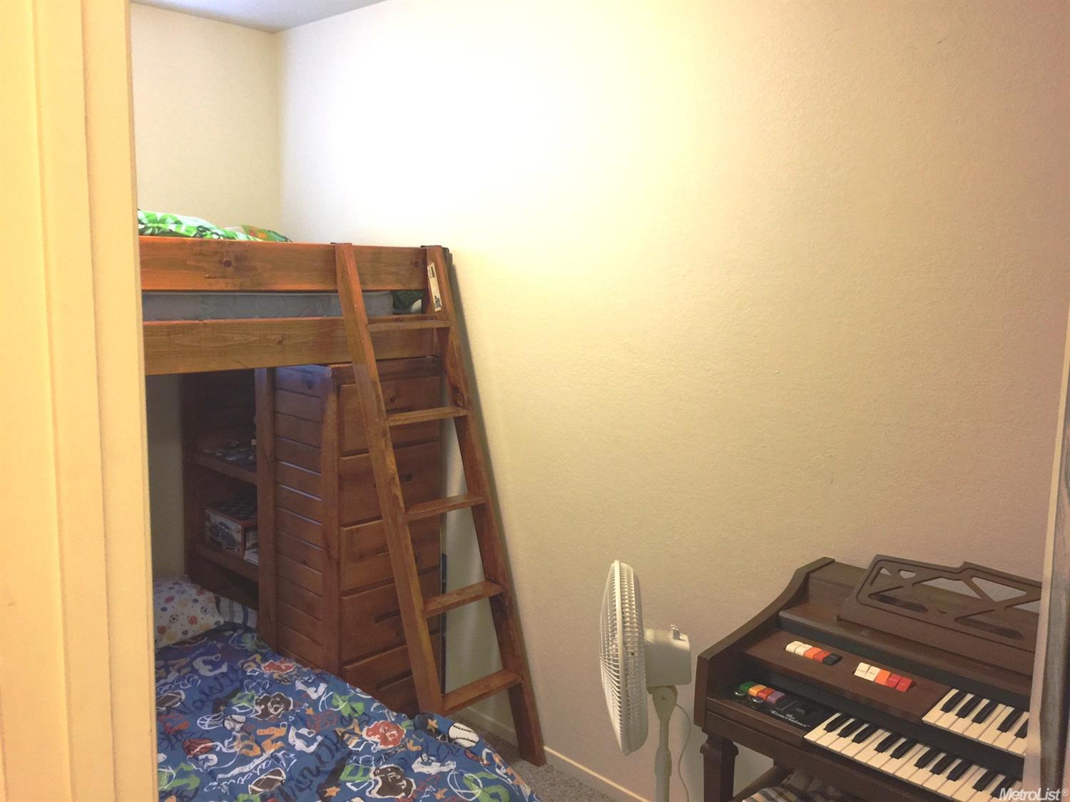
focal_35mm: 29
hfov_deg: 61.7
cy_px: 401
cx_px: 535
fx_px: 896
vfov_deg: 48.2
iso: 80
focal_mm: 4.15
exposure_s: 1/15
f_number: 2.2
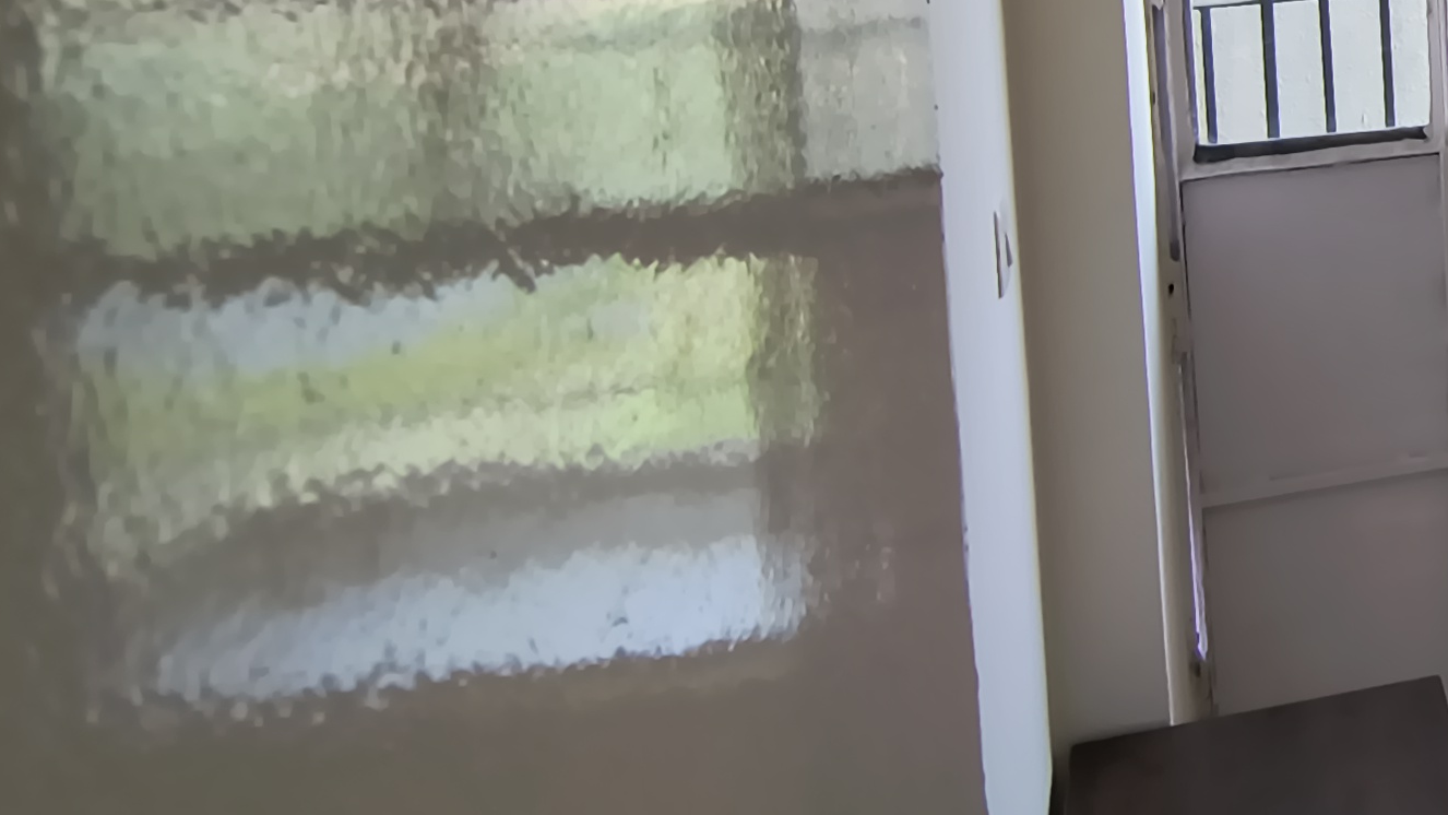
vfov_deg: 25.7
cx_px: 1967
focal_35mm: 41
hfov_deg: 33.1
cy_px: -190
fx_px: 1574
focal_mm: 2.13
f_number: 2.2
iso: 112
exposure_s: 1/50
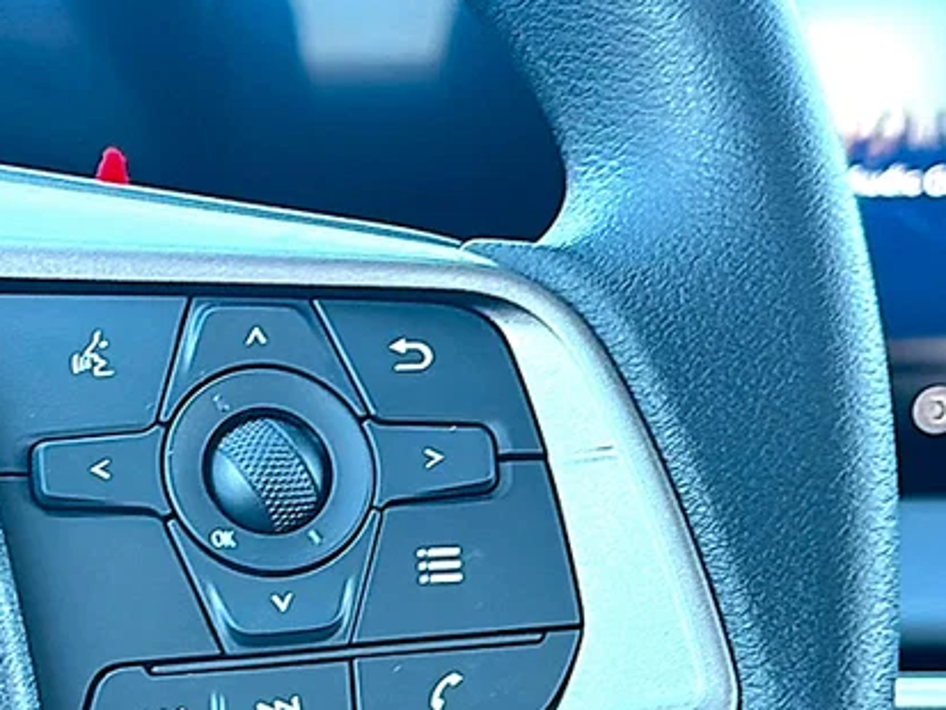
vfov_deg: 18.8
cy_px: 526
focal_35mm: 78
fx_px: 2132
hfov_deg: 24.8
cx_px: 266
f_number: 1.78
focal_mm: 6.86
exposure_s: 1/170
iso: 100
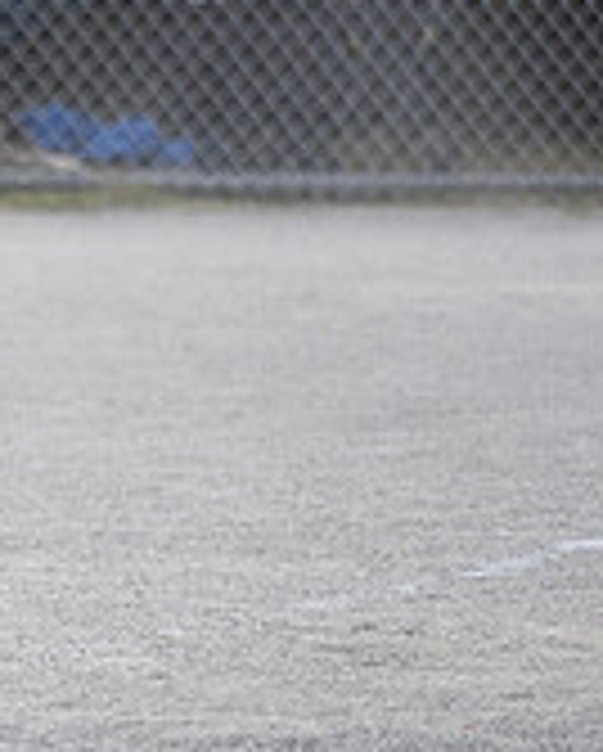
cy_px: 444
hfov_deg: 1.5
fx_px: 22668
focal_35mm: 1018
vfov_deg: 1.9
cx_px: -590
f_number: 2.8
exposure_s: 1/1600
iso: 500
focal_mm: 150
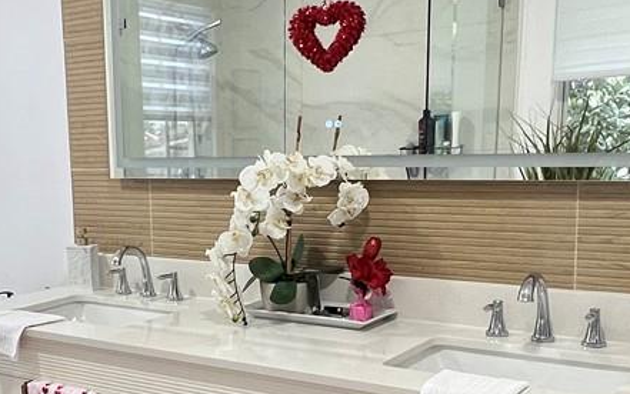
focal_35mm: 50
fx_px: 859
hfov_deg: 39.3
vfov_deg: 25.6
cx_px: 166
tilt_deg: -9.4
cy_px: 281
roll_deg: +1.9
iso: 200
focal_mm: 1.57
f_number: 1.8
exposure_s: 1/60
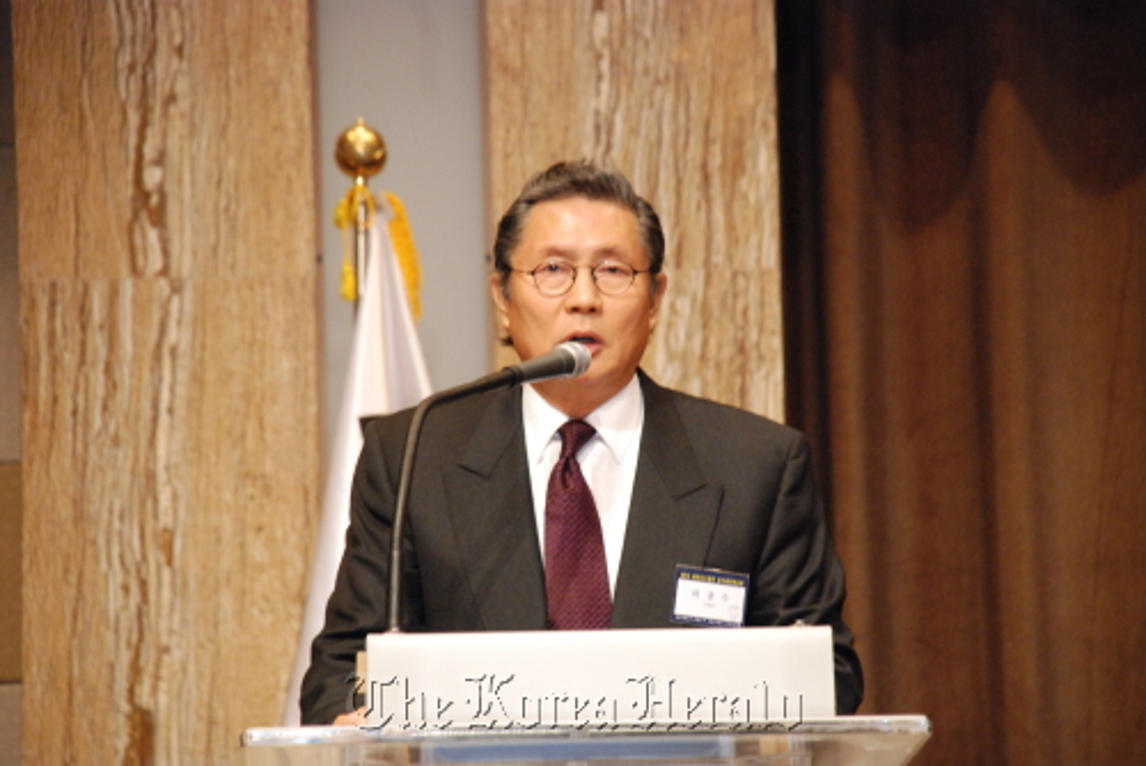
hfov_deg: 10.2
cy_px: 383
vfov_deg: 6.8
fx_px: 6450
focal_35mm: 202
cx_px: 573
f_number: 5.6
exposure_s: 1/25
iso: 1600
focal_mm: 135
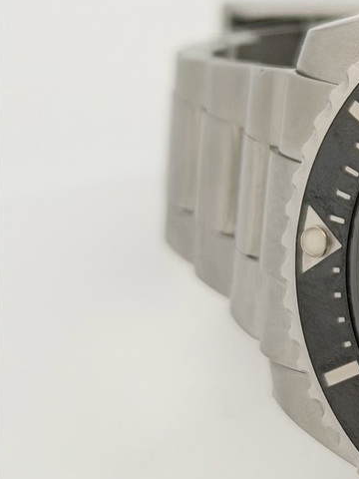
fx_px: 2766
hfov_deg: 7.1
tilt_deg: -20.4
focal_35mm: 200
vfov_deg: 9.9
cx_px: 744
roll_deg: -1.4
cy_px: 222
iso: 80
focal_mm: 6.76
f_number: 1.78
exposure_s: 1/1307
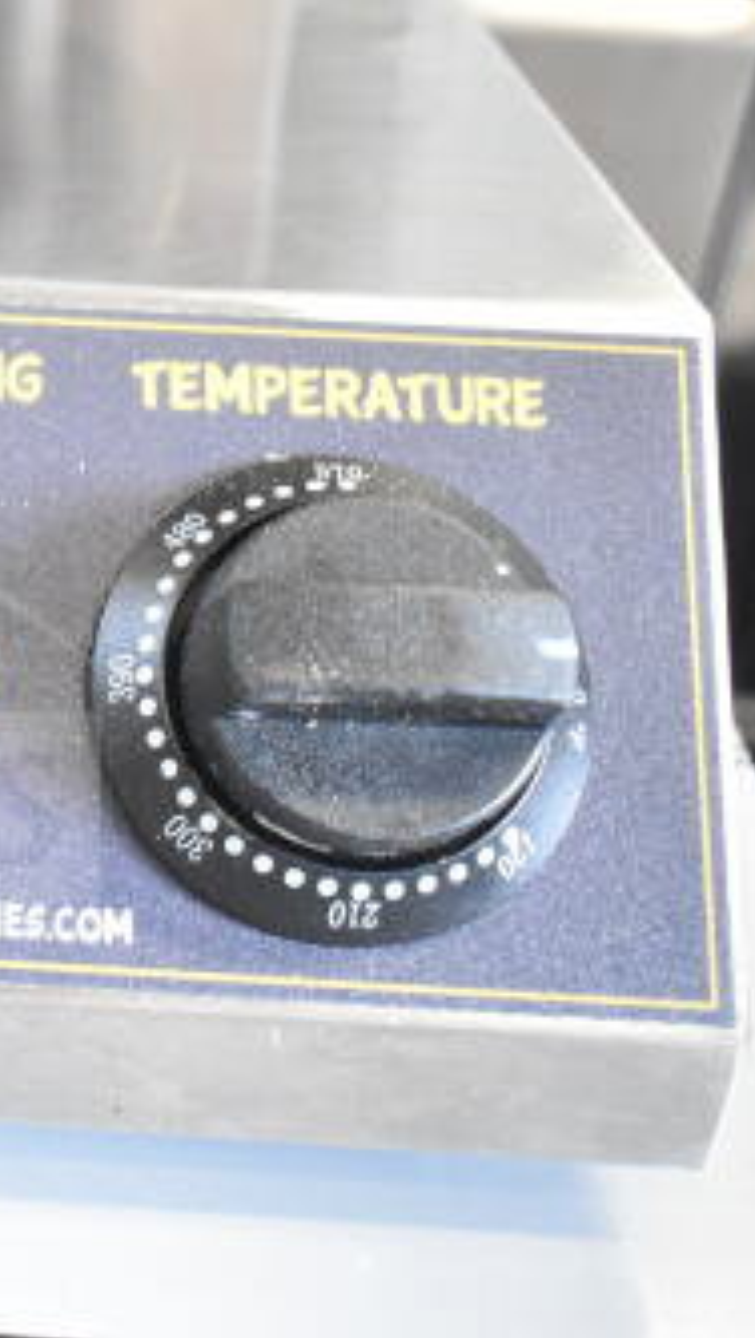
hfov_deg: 16.1
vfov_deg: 30.5
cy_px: 585
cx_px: -353
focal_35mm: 69
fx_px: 2449
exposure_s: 1/40
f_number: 3.8
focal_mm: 24
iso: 2500
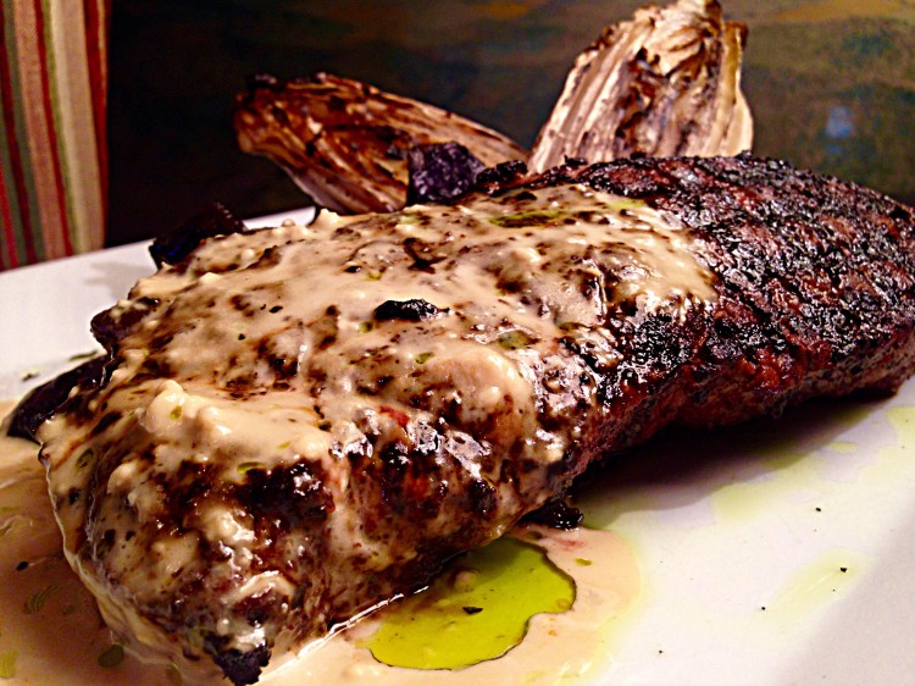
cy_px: 343
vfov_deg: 42.9
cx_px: 458
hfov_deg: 55.4
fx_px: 872
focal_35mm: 33
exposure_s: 1/20
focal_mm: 4.12
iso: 80
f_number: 2.4
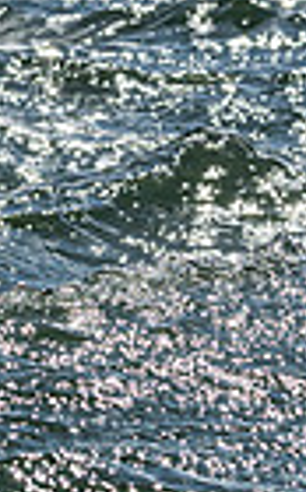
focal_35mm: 864
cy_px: -166
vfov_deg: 2.4
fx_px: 11576
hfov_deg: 1.5
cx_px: -271
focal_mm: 145
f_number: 10
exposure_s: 1/1600
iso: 320
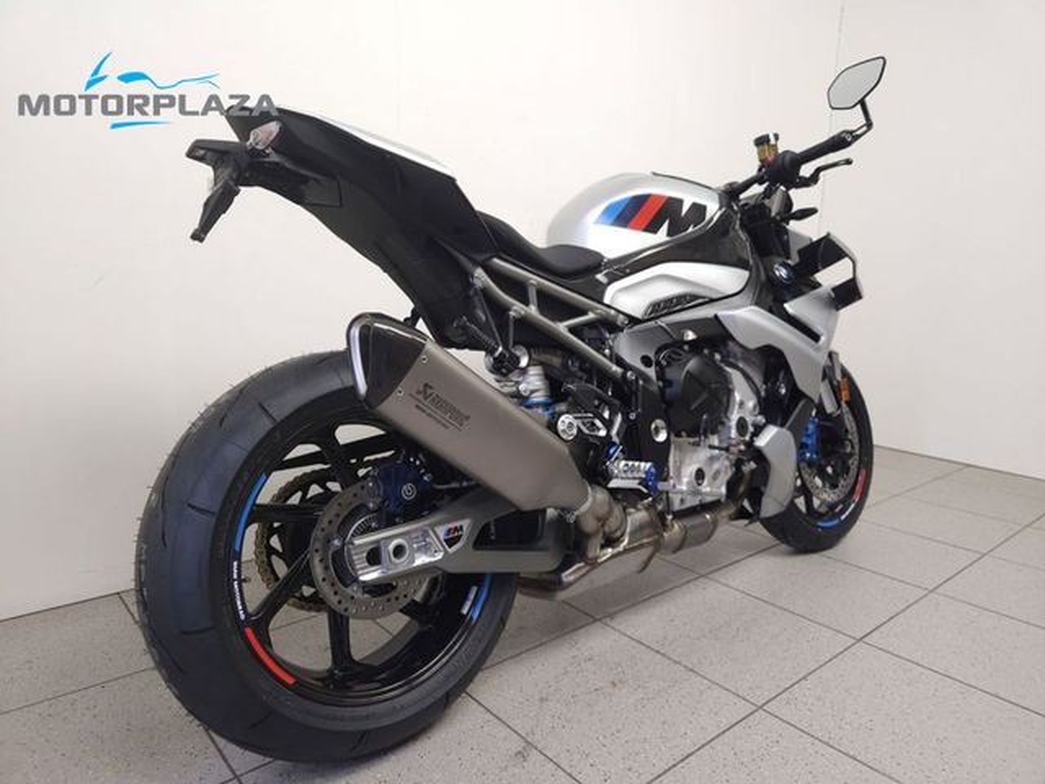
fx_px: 694
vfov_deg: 58.9
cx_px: 522
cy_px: 392
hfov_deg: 73.9
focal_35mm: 23
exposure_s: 1/50
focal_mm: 5.4
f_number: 1.8
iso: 100
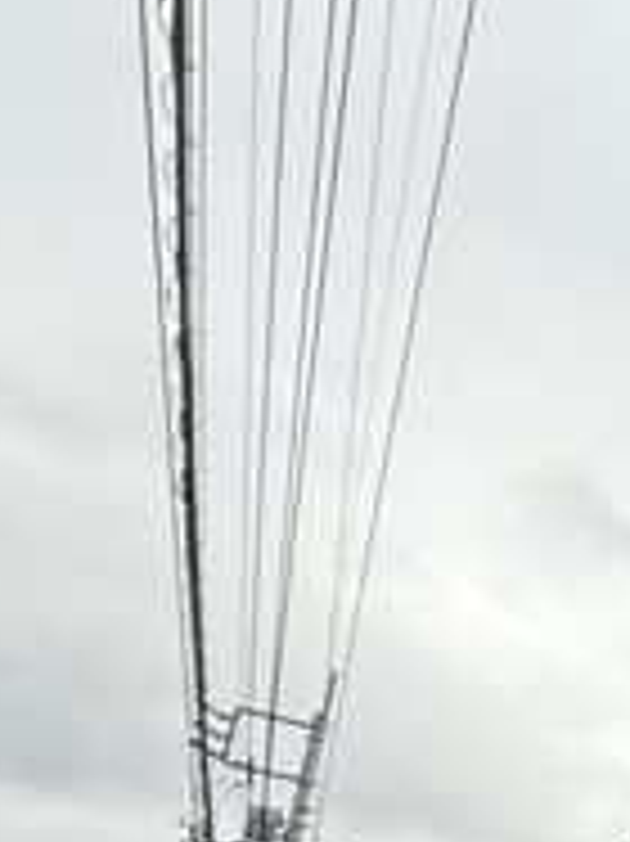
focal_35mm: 48
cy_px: 1009
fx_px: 1166
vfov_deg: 32.7
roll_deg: +0.5
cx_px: 1368
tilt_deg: +17.0
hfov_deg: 17.2
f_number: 2.2
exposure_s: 1/424
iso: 64
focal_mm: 2.22
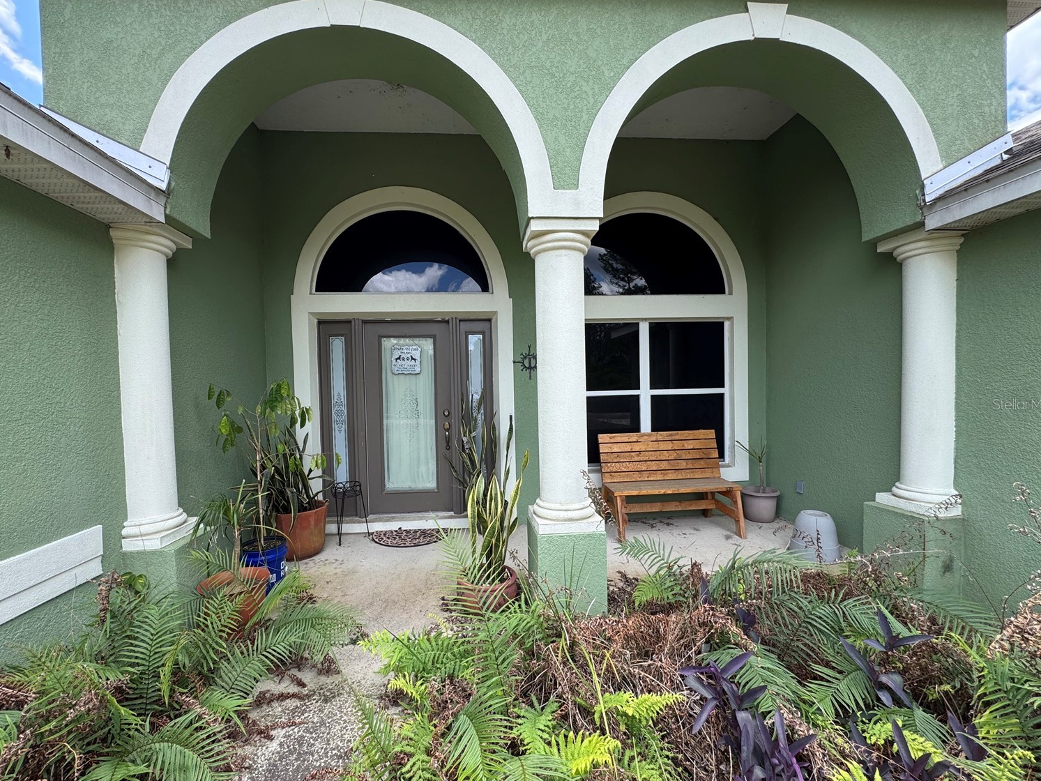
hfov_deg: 98.1
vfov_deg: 81.7
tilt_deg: -2.0
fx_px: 451
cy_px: 404
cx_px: 501
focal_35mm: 15
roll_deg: +1.0
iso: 40
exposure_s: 1/344
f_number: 2.2
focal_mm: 2.22
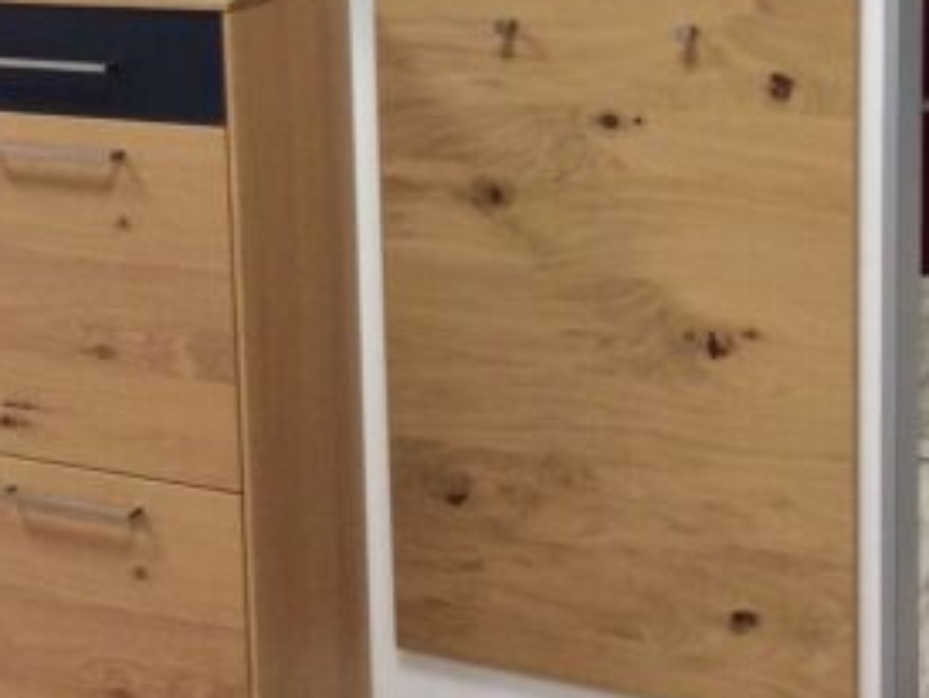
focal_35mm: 70
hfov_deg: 27.5
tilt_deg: -10.1
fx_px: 1880
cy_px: 64
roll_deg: +0.9
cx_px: 275
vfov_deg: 20.6
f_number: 2.4
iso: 50
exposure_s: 1/25
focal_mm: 3.3
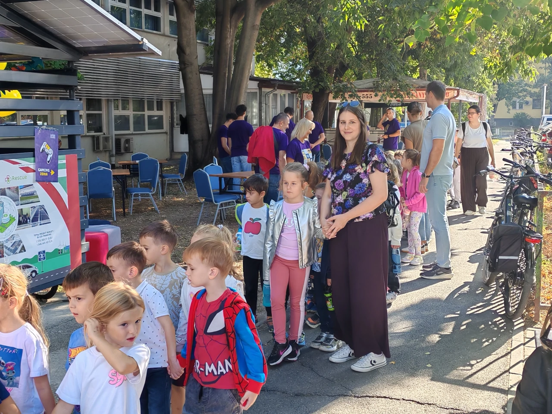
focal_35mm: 47
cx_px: 276
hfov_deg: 40.4
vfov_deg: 30.9
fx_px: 749
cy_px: 207
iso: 50
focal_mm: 5.52
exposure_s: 1/220
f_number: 1.95
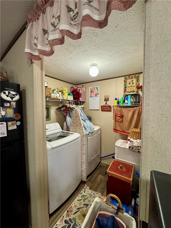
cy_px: 114
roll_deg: +0.1
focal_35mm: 14
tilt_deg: -3.5
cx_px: 86
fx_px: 92
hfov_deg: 85.7
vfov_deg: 102.1
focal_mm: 2.22
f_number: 2.2
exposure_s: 1/60
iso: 320
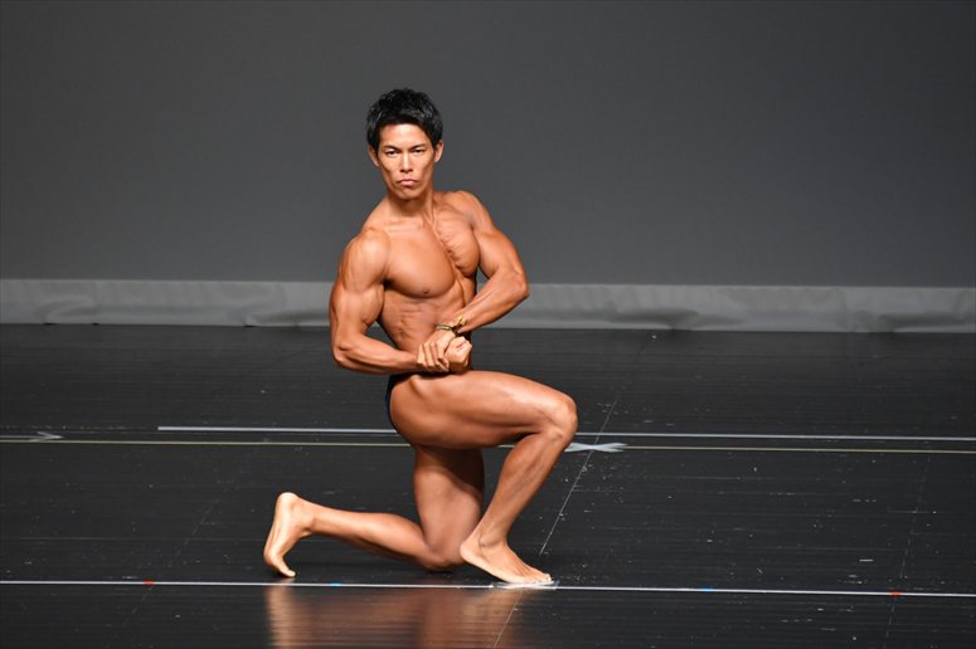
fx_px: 12194
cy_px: 324
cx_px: 488
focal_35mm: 450
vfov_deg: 3.1
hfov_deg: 4.6
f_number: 5.6
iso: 2500
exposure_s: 1/400
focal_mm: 300
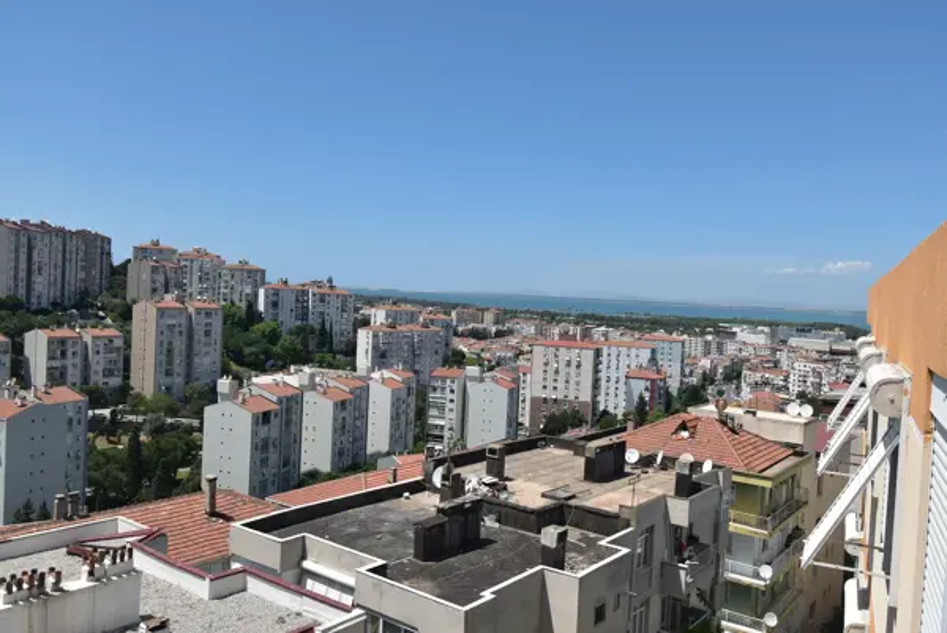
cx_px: 474
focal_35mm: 30
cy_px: 316
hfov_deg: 61.9
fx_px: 790
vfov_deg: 43.7
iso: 100
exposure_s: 1/250
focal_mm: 20
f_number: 8
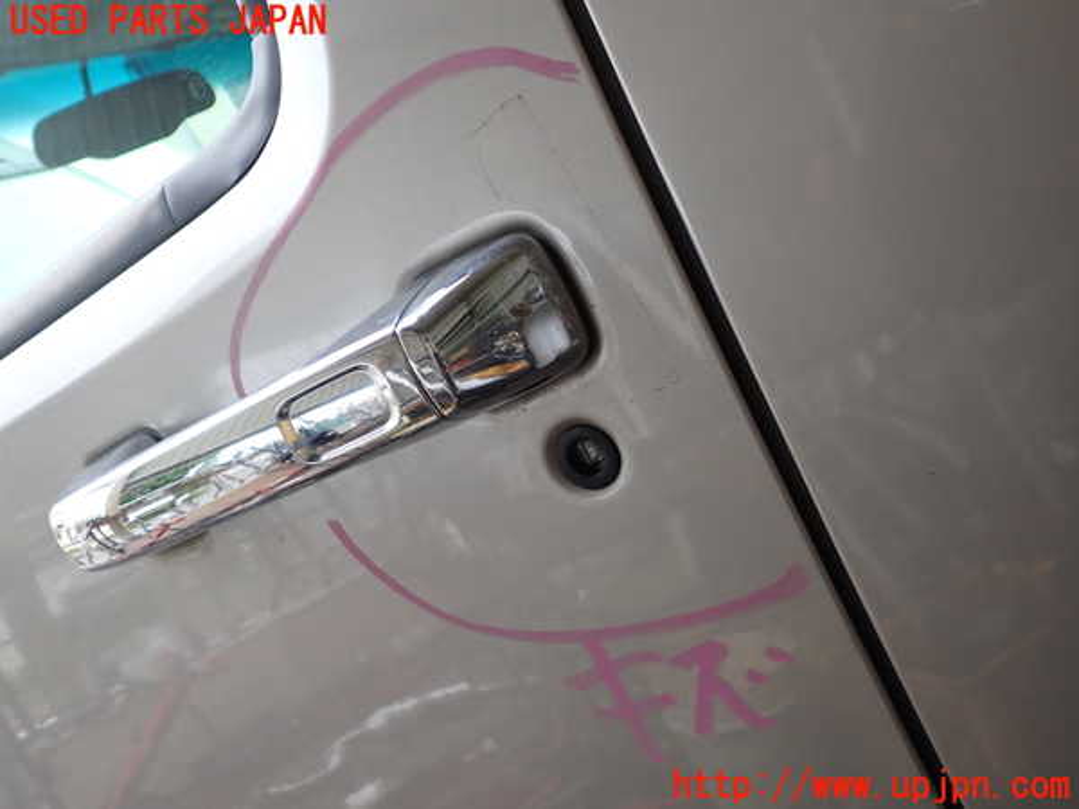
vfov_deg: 46.8
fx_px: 935
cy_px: 404
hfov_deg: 60.0
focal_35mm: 30
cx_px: 540
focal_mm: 5.4
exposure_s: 1/60
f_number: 2.3
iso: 100
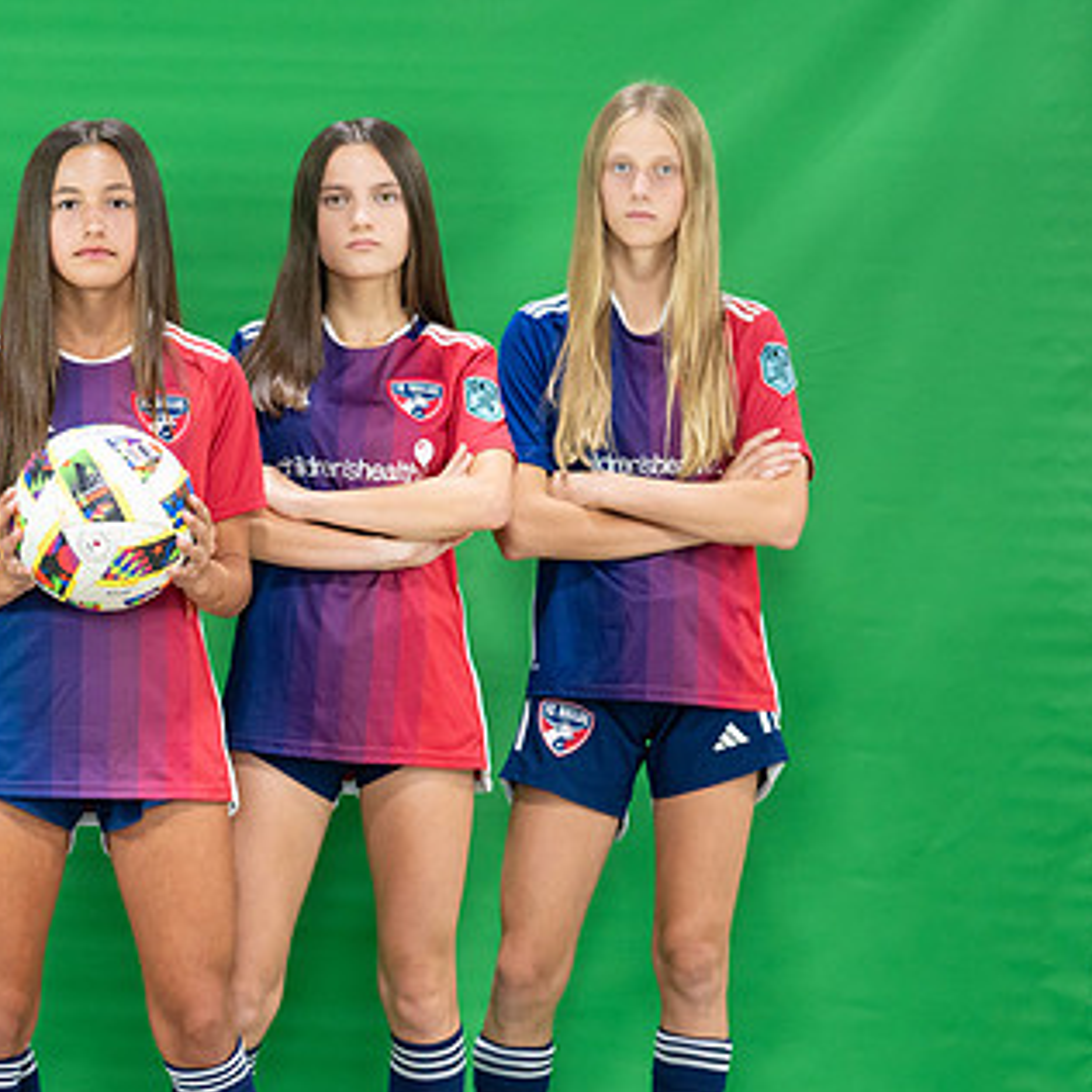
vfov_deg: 18.3
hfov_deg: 18.0
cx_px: 99
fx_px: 3391
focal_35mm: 95
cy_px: 596
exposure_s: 1/500
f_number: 2.2
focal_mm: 50
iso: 1250
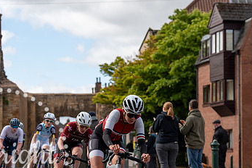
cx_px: 113
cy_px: 119
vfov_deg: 11.7
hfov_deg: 17.5
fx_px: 820
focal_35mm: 117
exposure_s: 1/1000
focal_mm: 70
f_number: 4
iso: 160
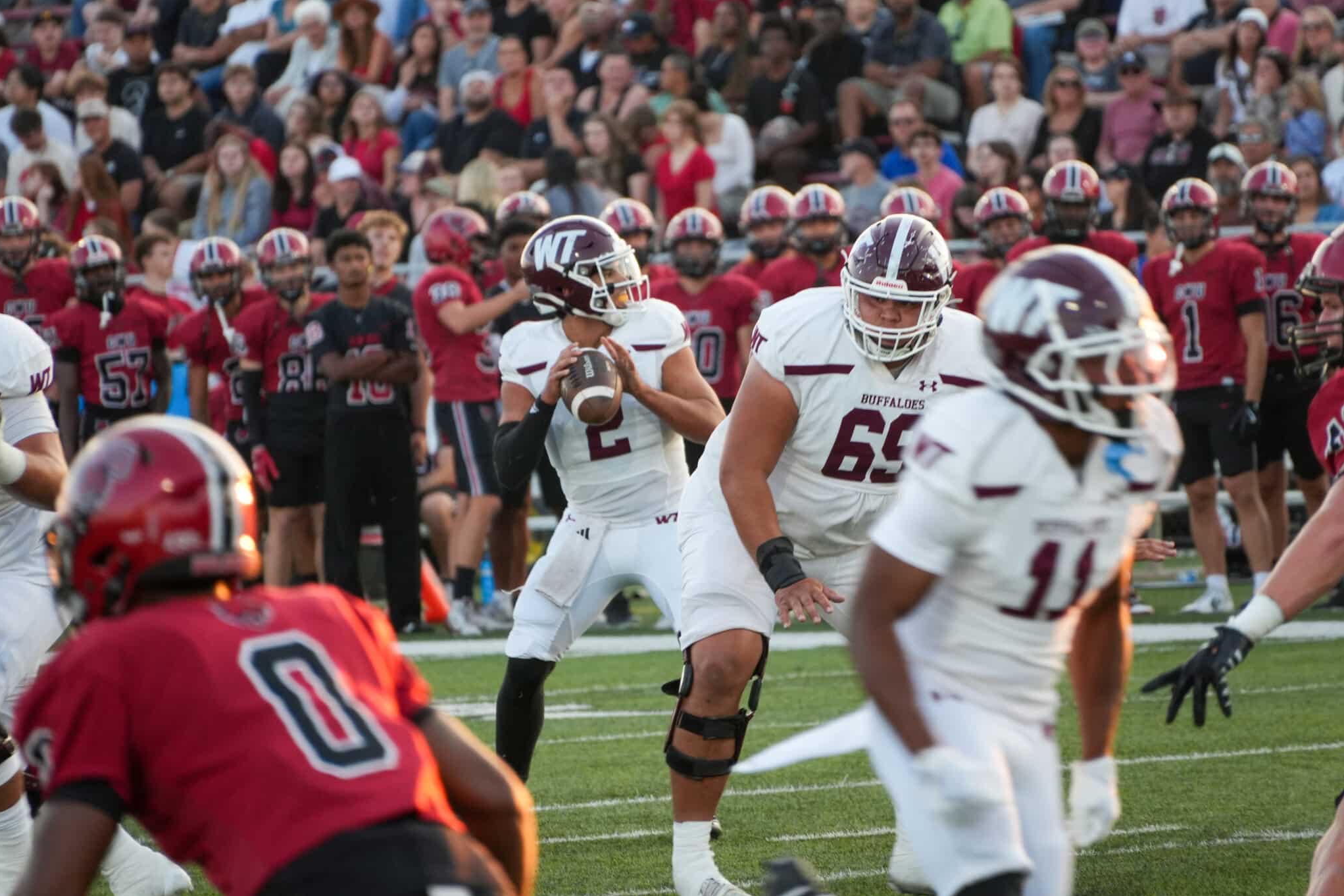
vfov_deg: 3.0
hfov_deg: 4.6
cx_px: 671
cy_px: 448
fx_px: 16836
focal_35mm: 451
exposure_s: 1/320
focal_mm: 300
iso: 640
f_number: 6.7
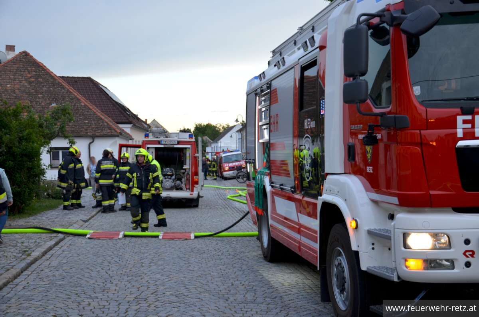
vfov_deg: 26.3
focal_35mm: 51
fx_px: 677
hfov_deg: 39.0
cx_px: 240
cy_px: 158
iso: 400
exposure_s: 1/100
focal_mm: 34
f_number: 5
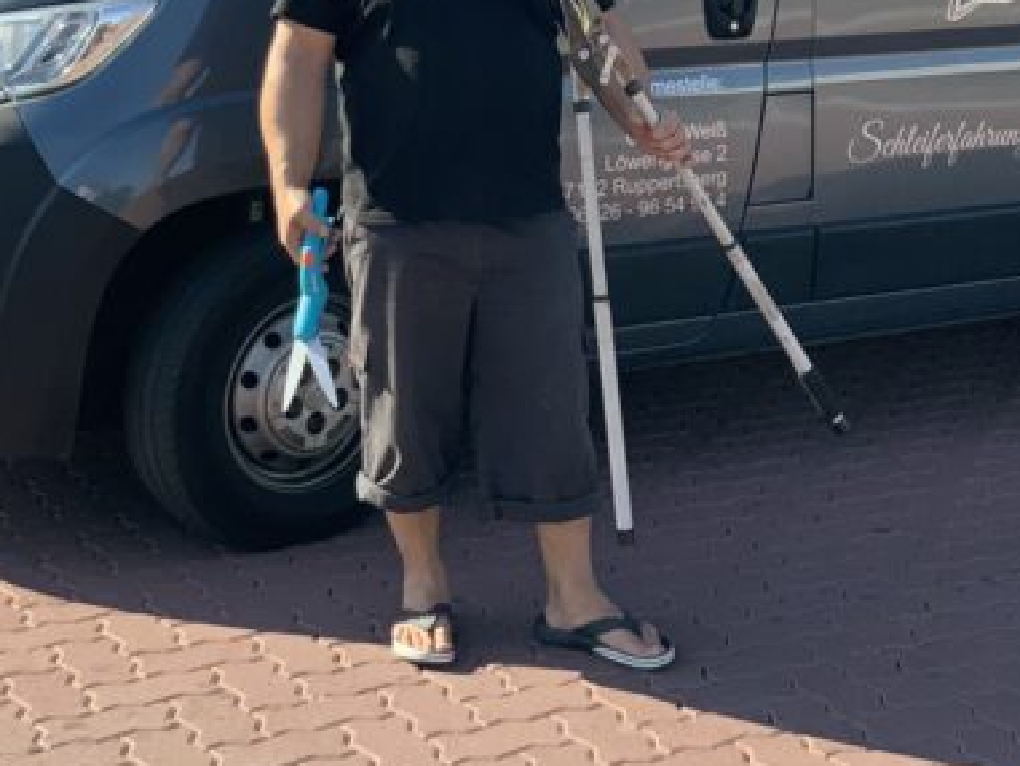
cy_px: -62
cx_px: 632
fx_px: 2299
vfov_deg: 18.3
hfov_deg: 24.9
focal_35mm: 78
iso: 16
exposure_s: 1/759
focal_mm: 3
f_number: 1.8
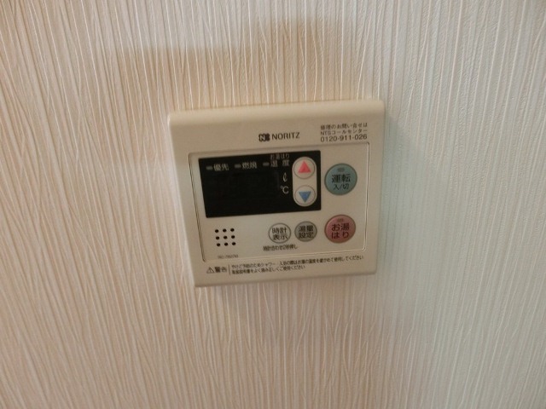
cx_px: 273
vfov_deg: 56.8
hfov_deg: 71.6
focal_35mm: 24
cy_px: 204
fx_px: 379
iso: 400
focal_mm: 4.24
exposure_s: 1/30
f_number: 3
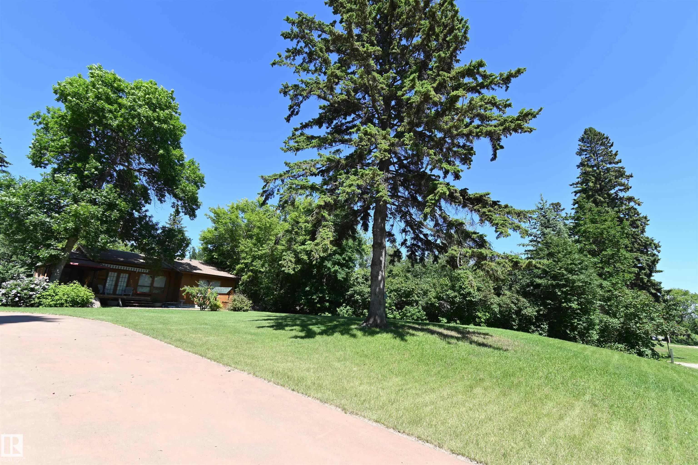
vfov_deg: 77.3
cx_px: 349
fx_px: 291
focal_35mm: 15
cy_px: 232
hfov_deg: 100.4
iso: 100
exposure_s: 1/250
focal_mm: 10
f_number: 5.6
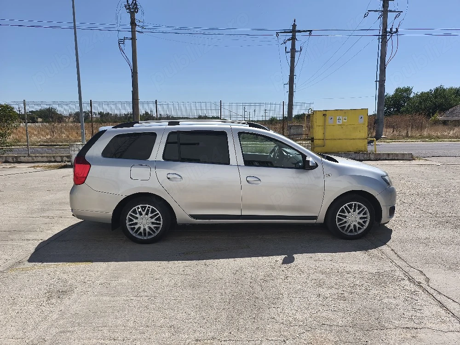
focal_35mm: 23
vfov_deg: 58.9
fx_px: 306
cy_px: 172
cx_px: 230
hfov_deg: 73.9
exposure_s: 1/1250
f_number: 1.65
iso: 50
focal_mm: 6.14
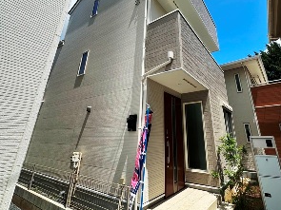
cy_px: 76
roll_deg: -0.2
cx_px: 160
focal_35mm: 19
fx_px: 154
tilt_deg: +20.8
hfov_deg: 84.2
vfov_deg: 67.4
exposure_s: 1/1855
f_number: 2.2
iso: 50
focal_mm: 2.22
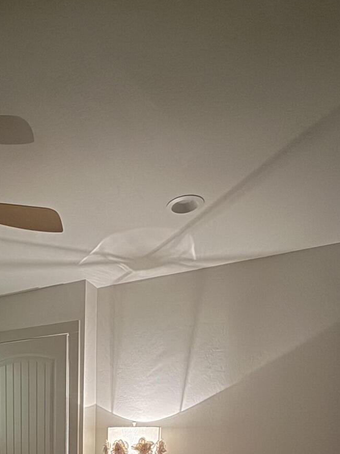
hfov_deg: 41.6
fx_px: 419
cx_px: 54
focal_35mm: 32
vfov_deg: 44.7
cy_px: 488
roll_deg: +0.4
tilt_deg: -6.6
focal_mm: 2.22
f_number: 2.2
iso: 800
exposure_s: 1/30
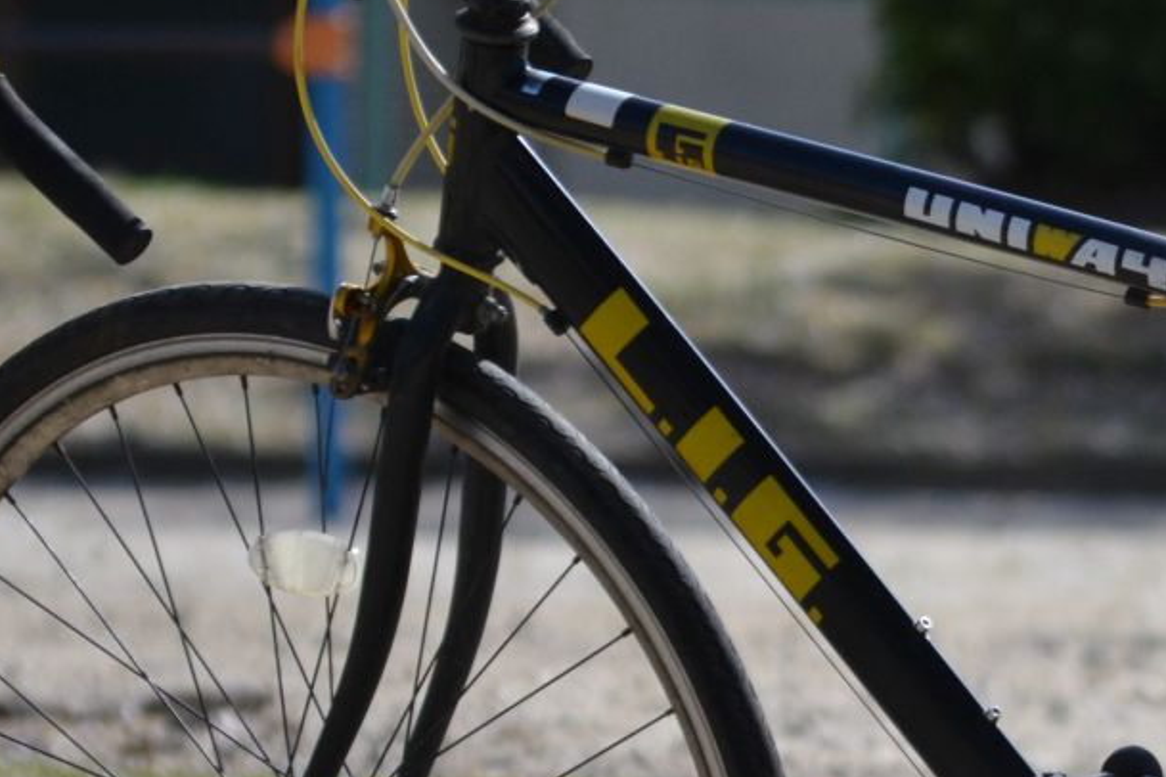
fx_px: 15772
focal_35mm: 487
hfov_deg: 4.2
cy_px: 635
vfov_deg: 2.8
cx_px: 1072
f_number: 5
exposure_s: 1/2500
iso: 400
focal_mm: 122
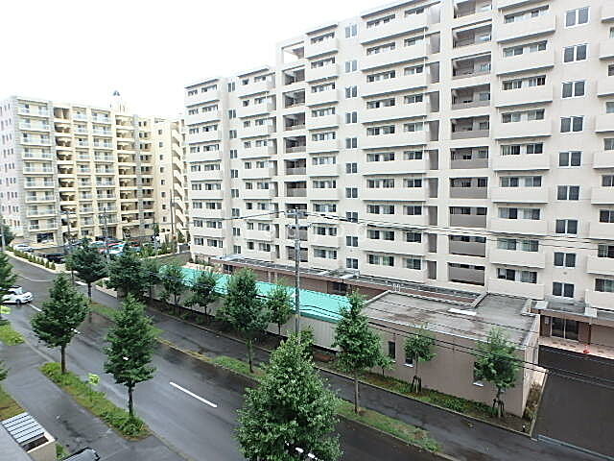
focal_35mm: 21
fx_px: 372
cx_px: 307
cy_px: 230
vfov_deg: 63.4
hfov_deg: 79.0
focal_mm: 3.7
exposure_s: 1/100
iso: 125
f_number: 3.5
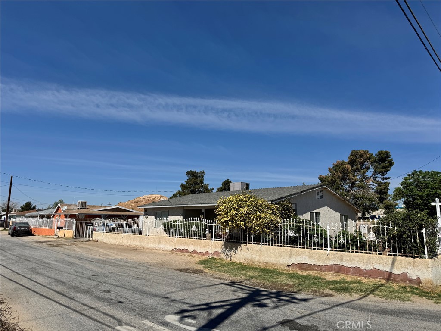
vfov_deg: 56.8
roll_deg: -1.1
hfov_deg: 71.6
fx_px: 306
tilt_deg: +8.8
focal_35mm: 24
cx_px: 220
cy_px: 166
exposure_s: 1/9009
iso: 80
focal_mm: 6.76
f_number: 1.78
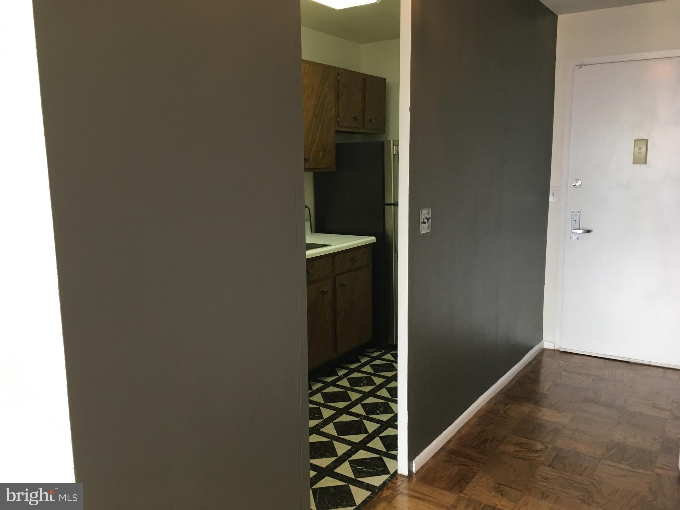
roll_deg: +0.4
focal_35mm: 29
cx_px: 340
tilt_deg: -7.0
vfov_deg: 48.2
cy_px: 255
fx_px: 570
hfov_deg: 61.7
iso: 40
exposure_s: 1/30
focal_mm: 4.15
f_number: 2.2
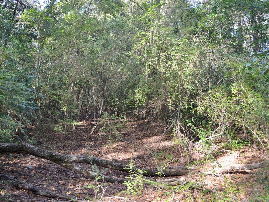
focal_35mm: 40
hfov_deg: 46.8
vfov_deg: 35.9
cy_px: 101
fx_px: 311
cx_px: 142
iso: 400
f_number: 5
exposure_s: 1/100
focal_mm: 24
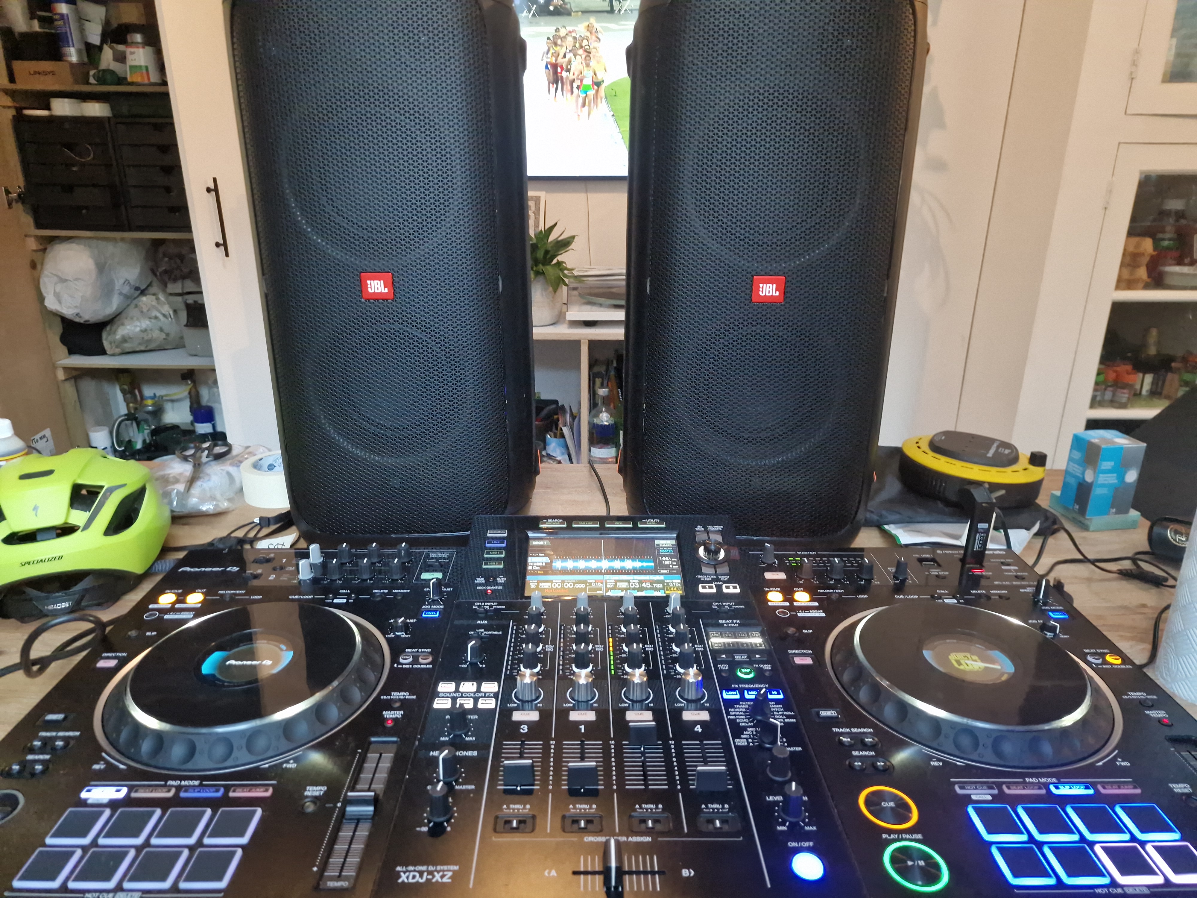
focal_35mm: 23
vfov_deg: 58.9
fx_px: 795
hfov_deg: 73.9
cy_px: 449
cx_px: 598
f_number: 1.8
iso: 500
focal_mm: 6.4
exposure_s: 1/33
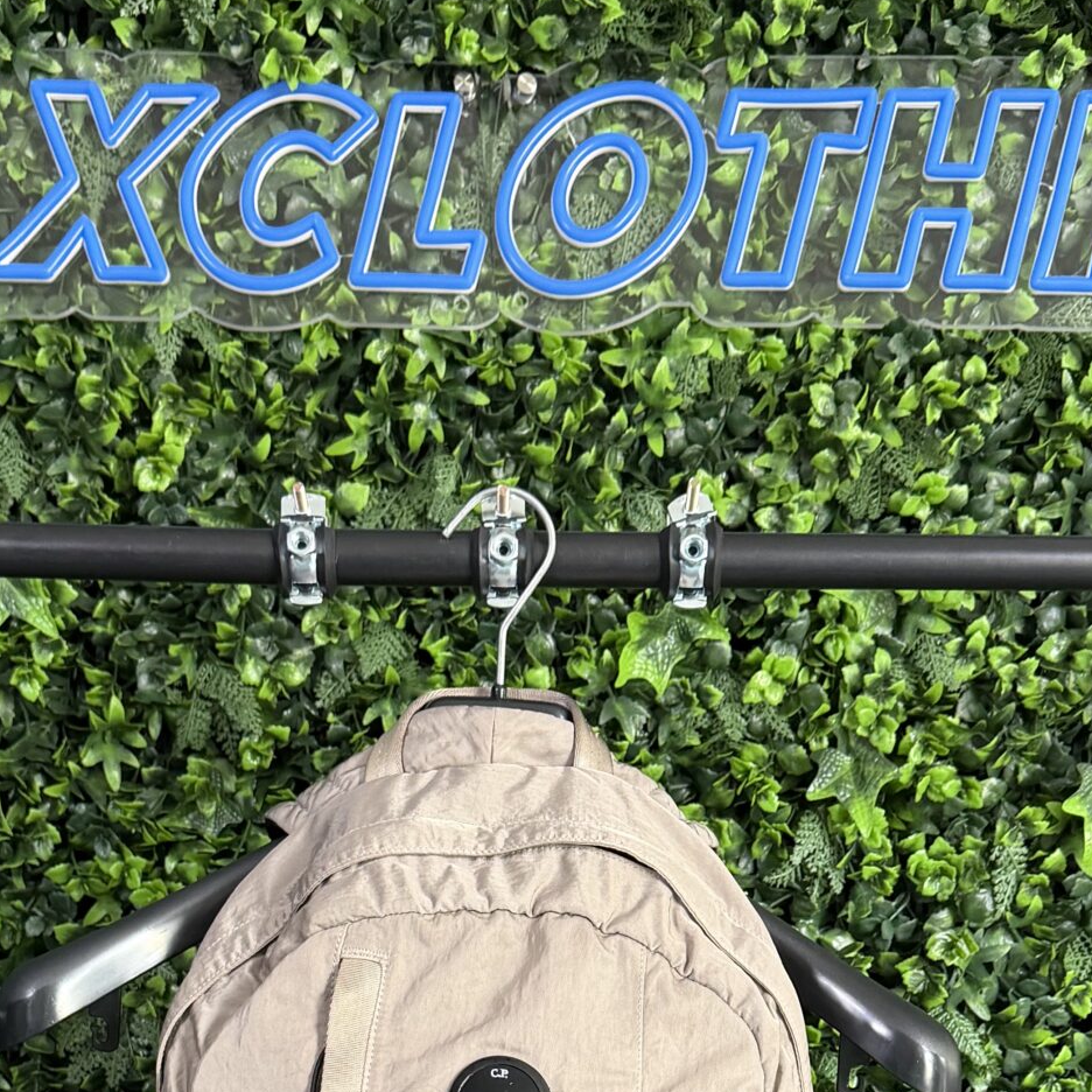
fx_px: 2070
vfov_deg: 27.2
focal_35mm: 58
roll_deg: -1.1
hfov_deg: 29.5
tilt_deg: -5.7
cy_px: 1182
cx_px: 483
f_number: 1.78
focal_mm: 6.76
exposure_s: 1/66
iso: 200
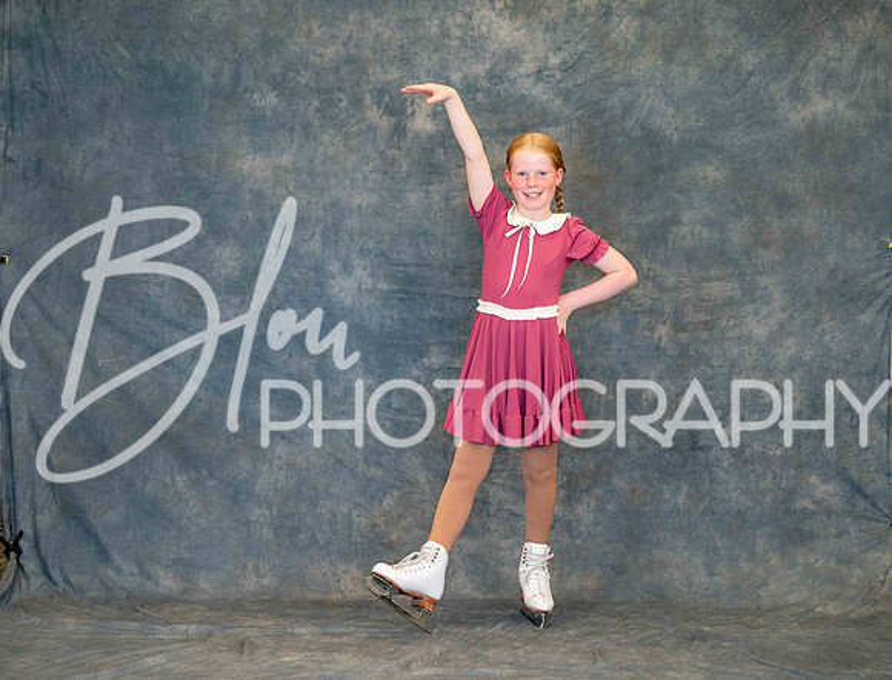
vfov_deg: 15.9
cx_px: 394
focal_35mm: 94
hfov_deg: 20.7
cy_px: 345
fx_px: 2440
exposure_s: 1/160
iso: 2000
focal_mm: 85
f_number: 3.2
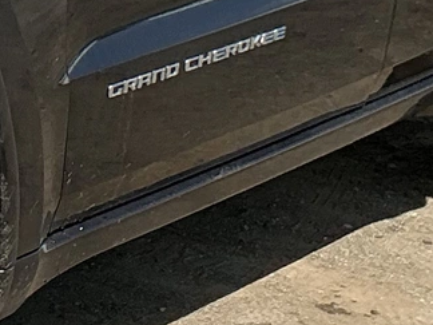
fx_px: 2164
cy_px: -86
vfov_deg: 8.5
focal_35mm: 173
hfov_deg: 10.9
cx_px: -259
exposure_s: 1/1848
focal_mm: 3
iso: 25
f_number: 1.8
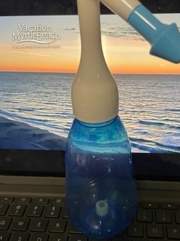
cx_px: 105
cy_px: 145
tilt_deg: -36.0
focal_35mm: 40
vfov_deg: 46.5
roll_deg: +3.0
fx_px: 277
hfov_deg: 35.9
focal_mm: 4.2
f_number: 1.6
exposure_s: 1/60
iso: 200
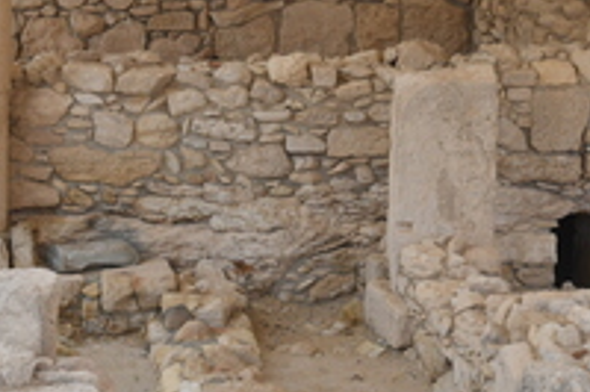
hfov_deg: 20.5
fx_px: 1621
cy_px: 72
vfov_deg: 13.7
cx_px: 445
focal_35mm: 99
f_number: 6.3
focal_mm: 30
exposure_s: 1/400
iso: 250
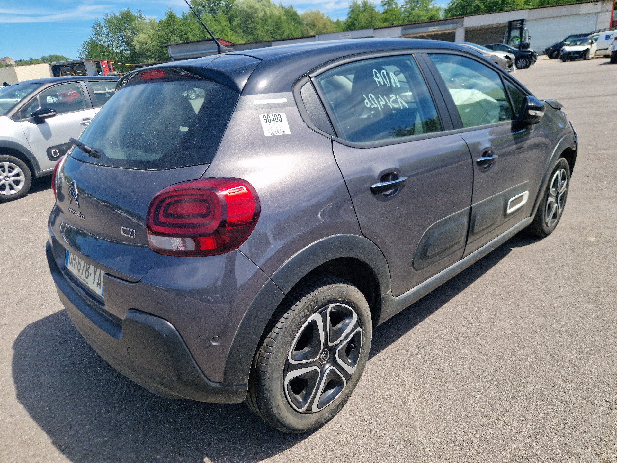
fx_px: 410
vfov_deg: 58.9
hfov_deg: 73.9
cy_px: 232
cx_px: 308
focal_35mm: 23
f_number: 1.8
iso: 50
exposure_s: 1/1000
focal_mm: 5.4
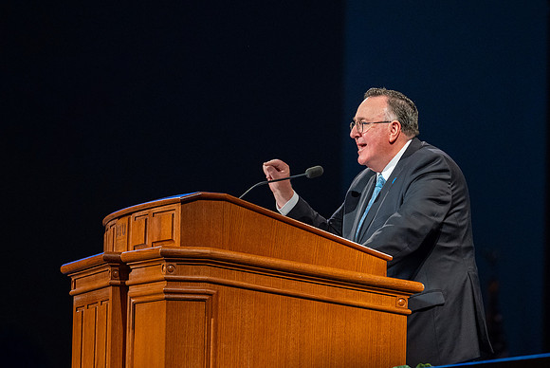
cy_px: 121
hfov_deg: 6.1
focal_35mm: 338
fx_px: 5177
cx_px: 378
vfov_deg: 4.1
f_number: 2.8
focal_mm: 200
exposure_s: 1/160
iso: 800
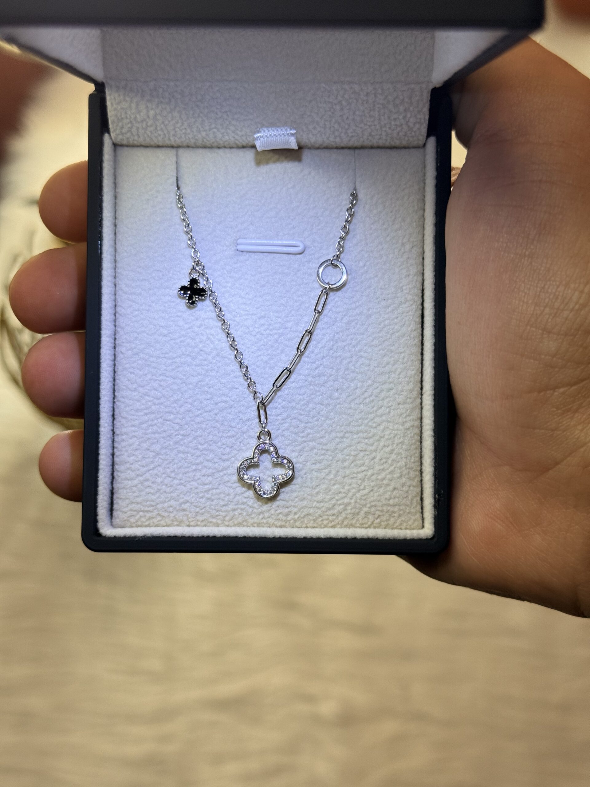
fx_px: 1091
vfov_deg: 39.7
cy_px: 394
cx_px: 295
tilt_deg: -47.9
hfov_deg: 30.3
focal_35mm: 48
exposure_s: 1/100
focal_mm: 6.76
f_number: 1.78
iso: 64
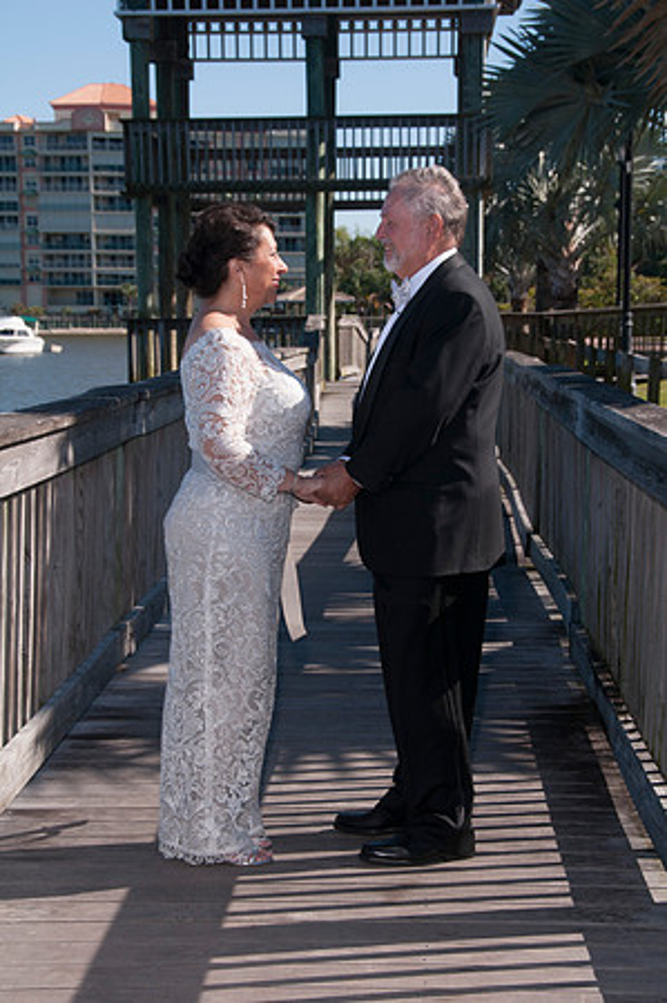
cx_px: 334
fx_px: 2005
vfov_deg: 28.1
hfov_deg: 18.9
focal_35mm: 72
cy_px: 502
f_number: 10
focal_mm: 48
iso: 100
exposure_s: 1/250
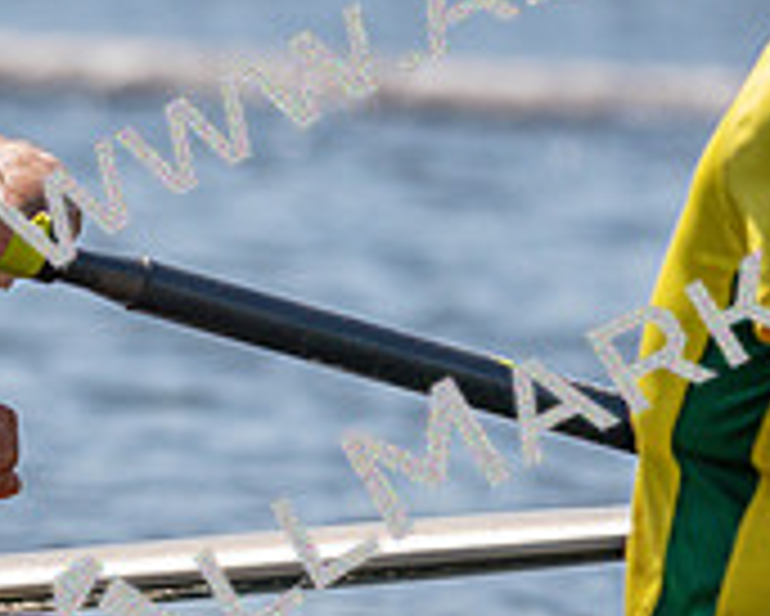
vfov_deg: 1.7
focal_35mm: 927
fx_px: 21137
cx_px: -333
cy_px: 344
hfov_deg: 2.1
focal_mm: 291
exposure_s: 1/2000
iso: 250
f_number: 5.6
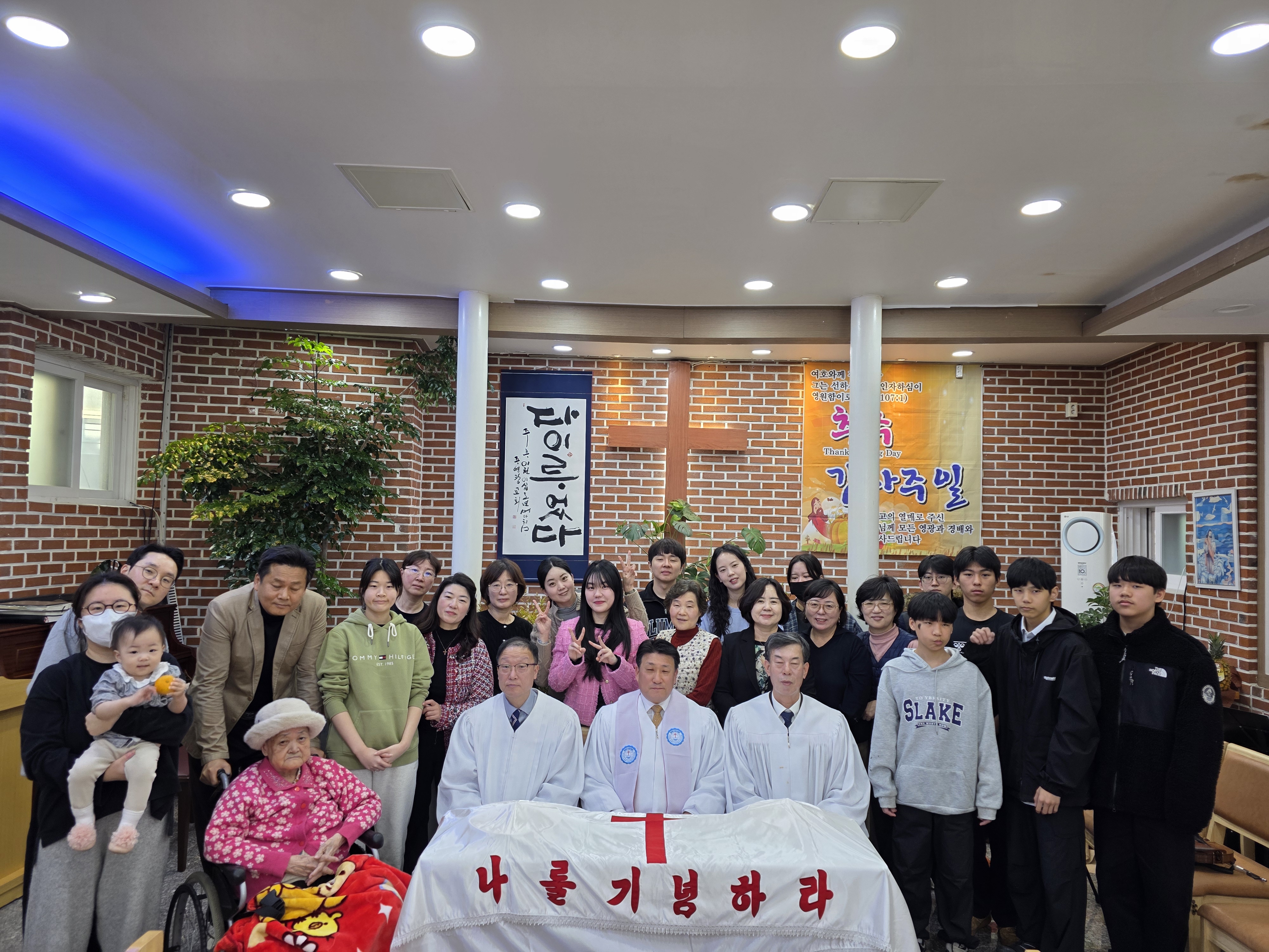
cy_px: 476
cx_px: 634
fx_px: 843
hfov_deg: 73.9
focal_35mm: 23
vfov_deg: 58.9
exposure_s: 1/120
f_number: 1.7
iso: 100
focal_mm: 6.3
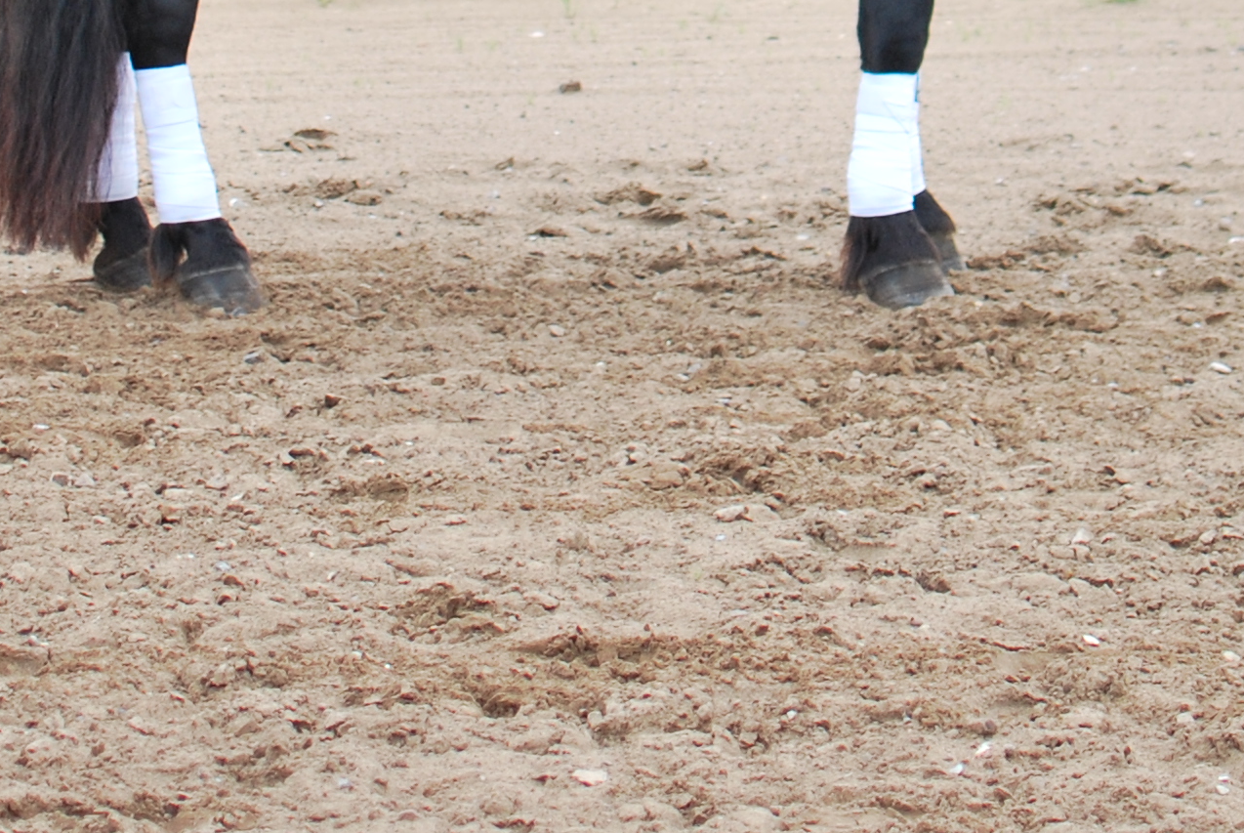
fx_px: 5519
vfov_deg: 8.5
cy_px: -369
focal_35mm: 160
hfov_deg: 12.8
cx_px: 788
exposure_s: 1/3200
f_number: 1.8
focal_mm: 35
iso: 200
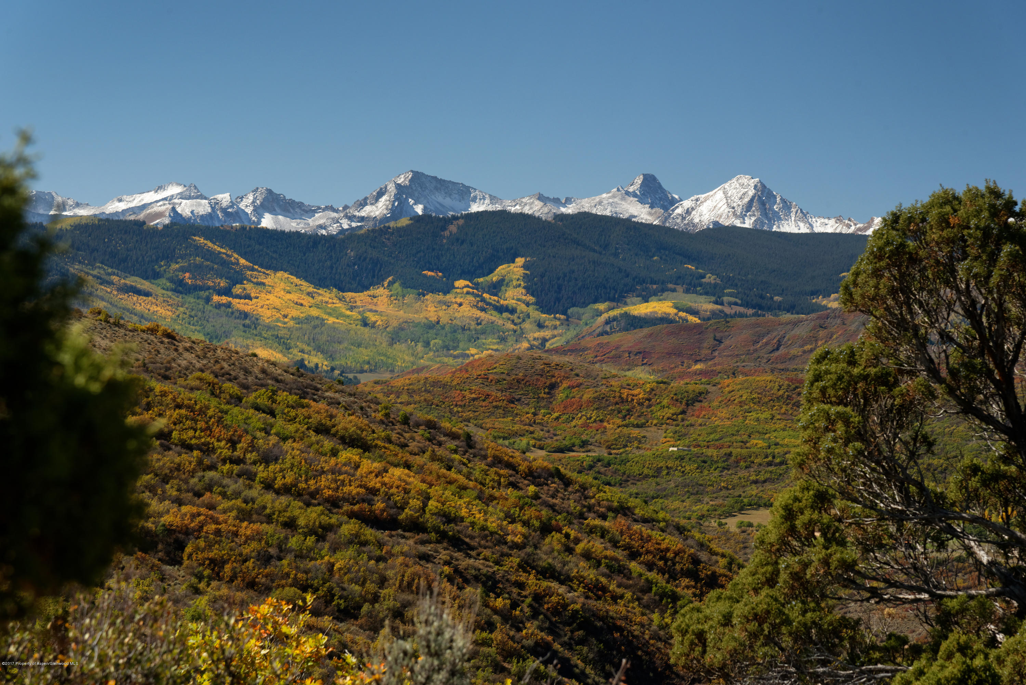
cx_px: 513
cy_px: 342
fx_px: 2993
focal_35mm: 105
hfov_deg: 19.5
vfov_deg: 13.0
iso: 200
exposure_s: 1/160
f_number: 11
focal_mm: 105
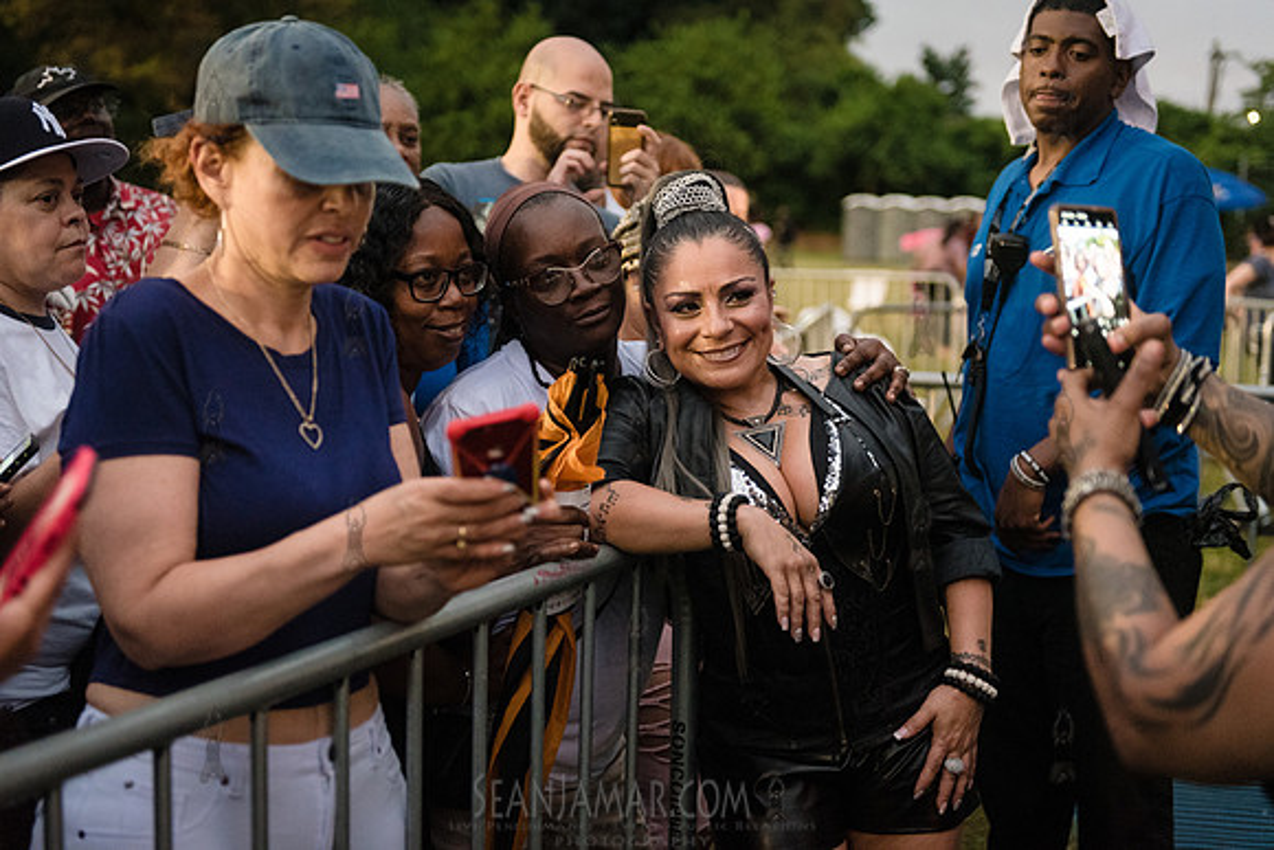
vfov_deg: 24.6
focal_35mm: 55
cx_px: 637
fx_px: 1947
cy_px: 425
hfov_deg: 36.2
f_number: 2.8
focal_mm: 55
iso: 5000
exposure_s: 1/125
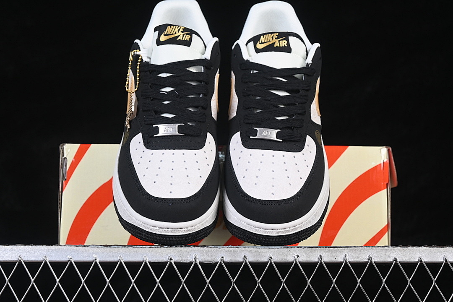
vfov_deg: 18.2
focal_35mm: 75
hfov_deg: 27.0
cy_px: 151
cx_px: 226
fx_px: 944
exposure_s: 1/80
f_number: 6.3
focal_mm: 50
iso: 160
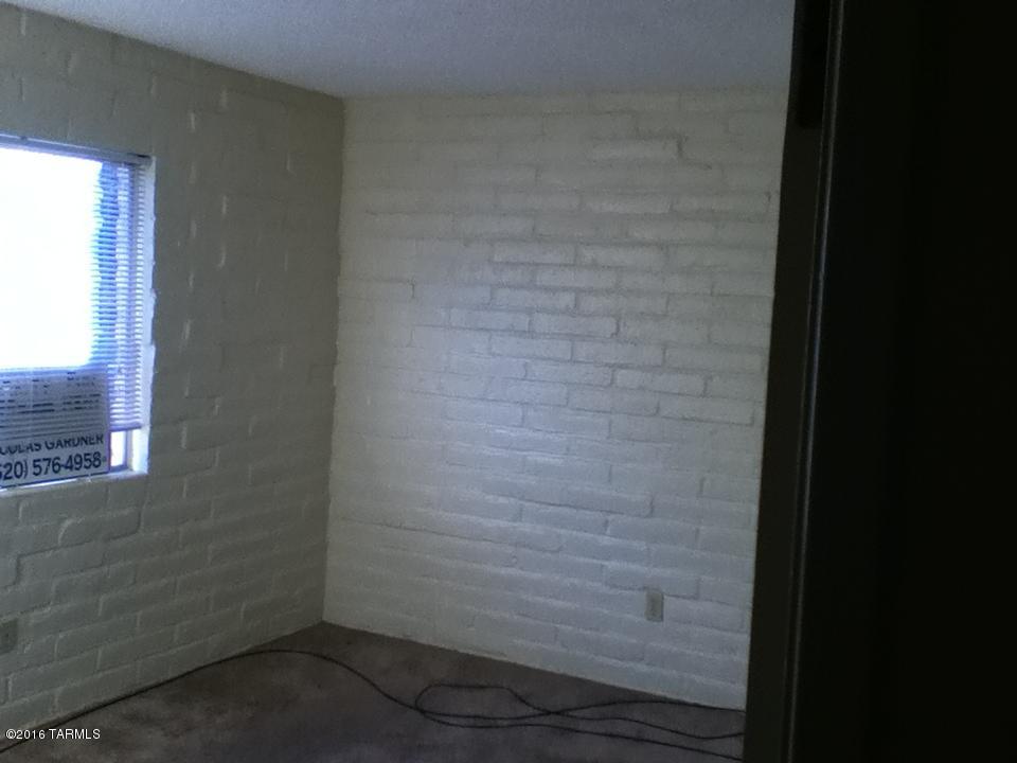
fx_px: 940
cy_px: 382
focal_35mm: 32
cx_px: 508
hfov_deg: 56.8
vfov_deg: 44.2
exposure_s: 1/120
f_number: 2.4
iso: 100
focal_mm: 3.85
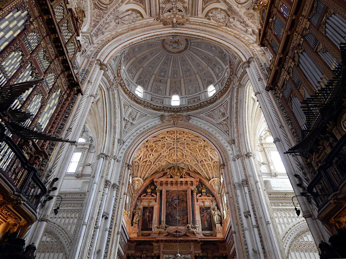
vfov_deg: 58.9
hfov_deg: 73.9
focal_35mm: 23
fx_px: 230
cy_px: 130
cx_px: 173
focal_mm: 4
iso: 140
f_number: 3
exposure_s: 1/30
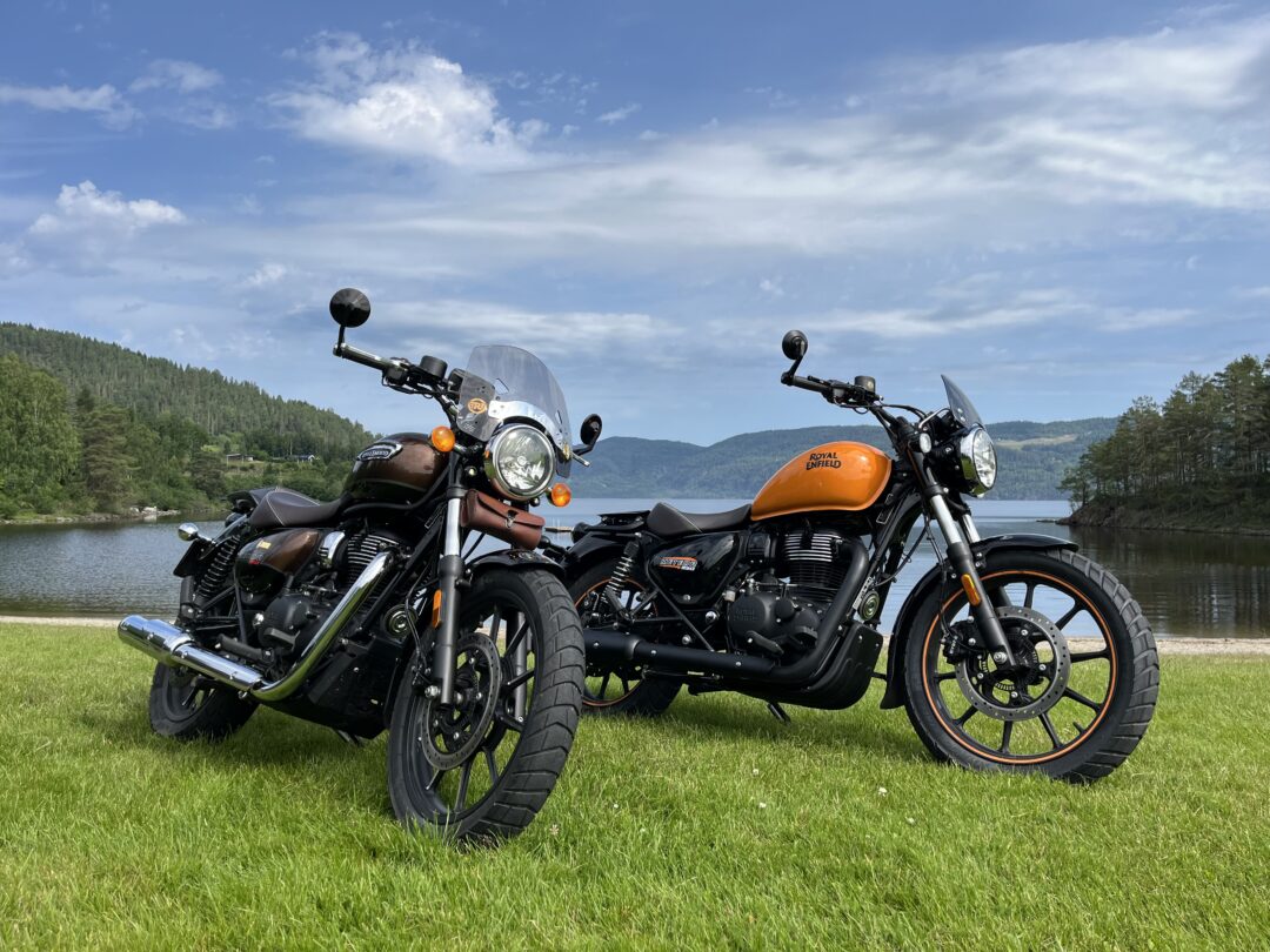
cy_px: 476
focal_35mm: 26
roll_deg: +0.2
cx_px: 635
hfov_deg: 67.3
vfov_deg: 53.1
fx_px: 954
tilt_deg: +2.1
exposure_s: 1/3745
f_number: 1.6
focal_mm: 5.1
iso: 50
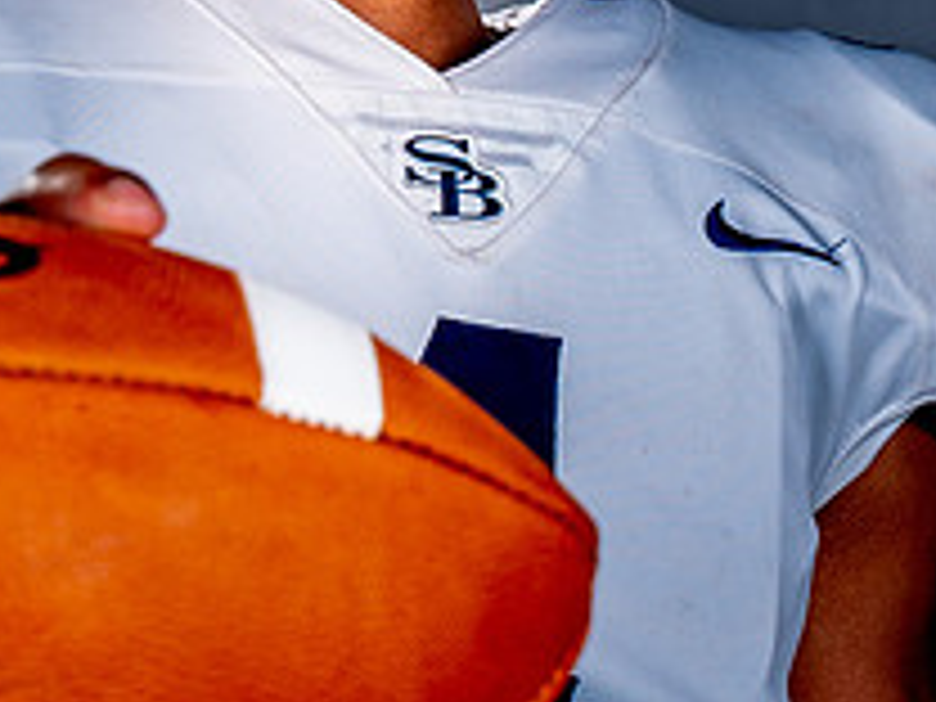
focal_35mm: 193
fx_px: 5219
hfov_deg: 10.2
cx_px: 258
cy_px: 164
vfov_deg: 7.7
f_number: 8
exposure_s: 1/125
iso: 100
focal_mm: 50
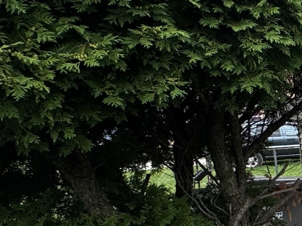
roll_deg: +2.5
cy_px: 153
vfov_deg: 23.5
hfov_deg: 17.9
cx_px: 636
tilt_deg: -5.8
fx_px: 541
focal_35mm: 62
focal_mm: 2.22
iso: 50
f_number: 2.2
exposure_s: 1/899
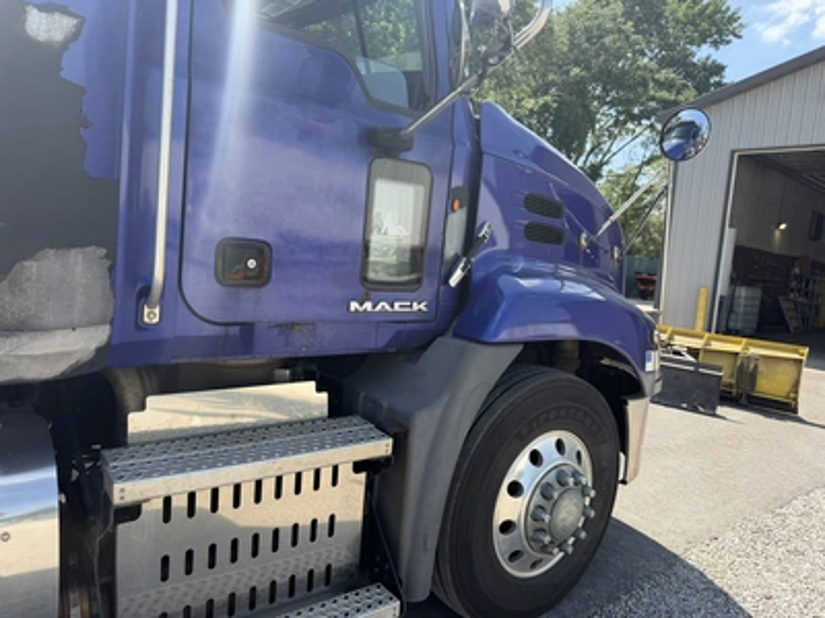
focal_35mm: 24
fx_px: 572
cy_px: 309
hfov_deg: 71.6
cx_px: 412
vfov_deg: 56.8
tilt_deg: -3.9
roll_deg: -5.4
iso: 80
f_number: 1.78
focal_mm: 6.76
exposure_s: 1/1585
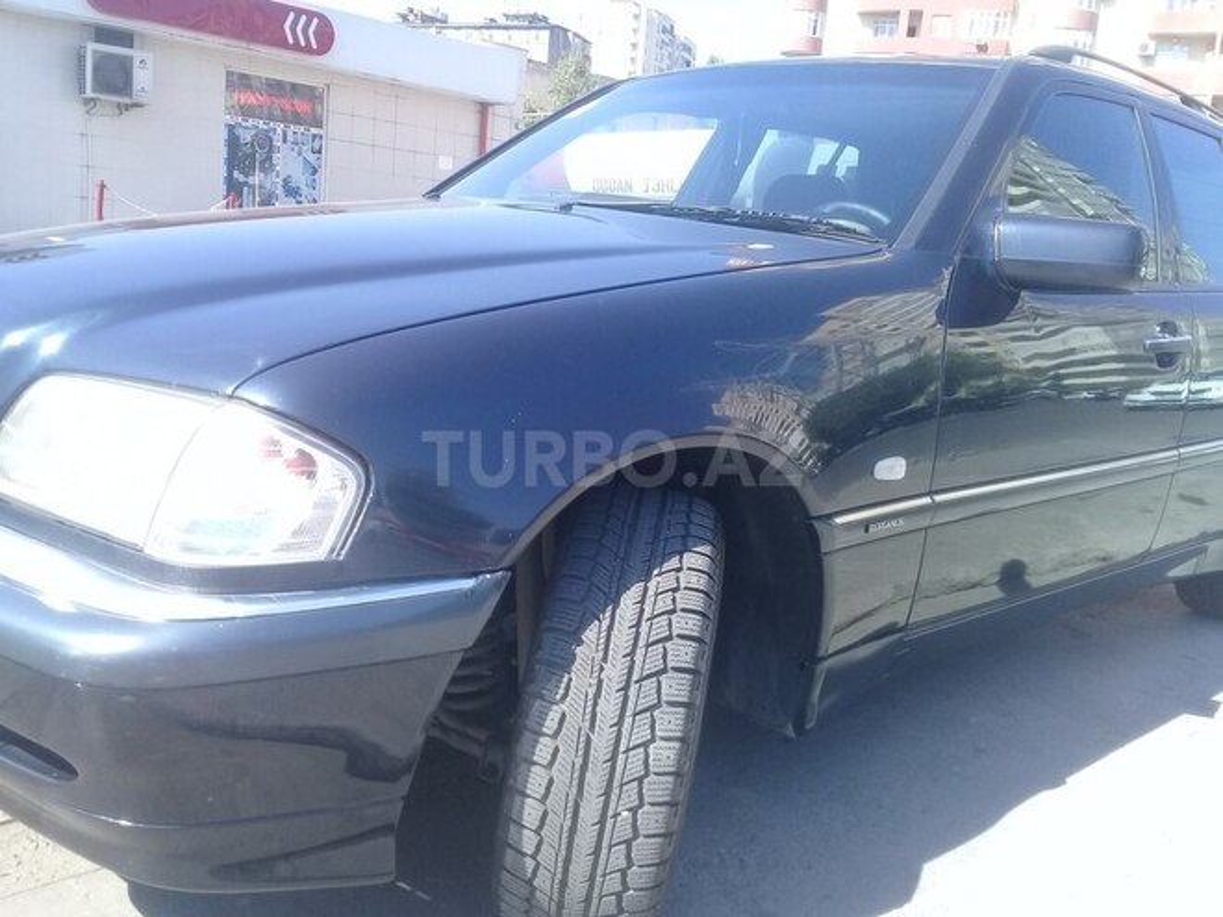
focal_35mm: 31
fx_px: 1095
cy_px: 458
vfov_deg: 45.4
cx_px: 612
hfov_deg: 58.4
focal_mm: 3.3
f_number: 2.2
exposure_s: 1/328
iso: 50
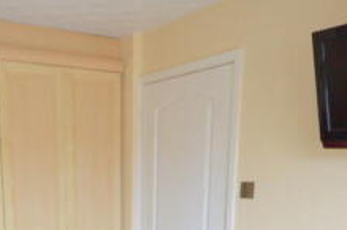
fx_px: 433
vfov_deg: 26.3
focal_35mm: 45
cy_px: 281
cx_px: 82
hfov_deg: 42.2
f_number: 4
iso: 800
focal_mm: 10
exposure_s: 1/40
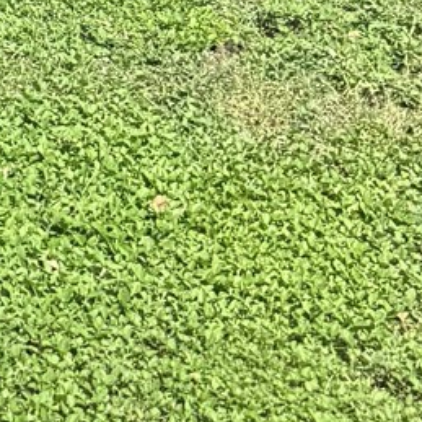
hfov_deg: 9.5
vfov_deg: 9.4
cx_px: -518
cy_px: -536
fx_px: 2317
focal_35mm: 168
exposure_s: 1/2299
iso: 80
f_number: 1.78
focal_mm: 6.76
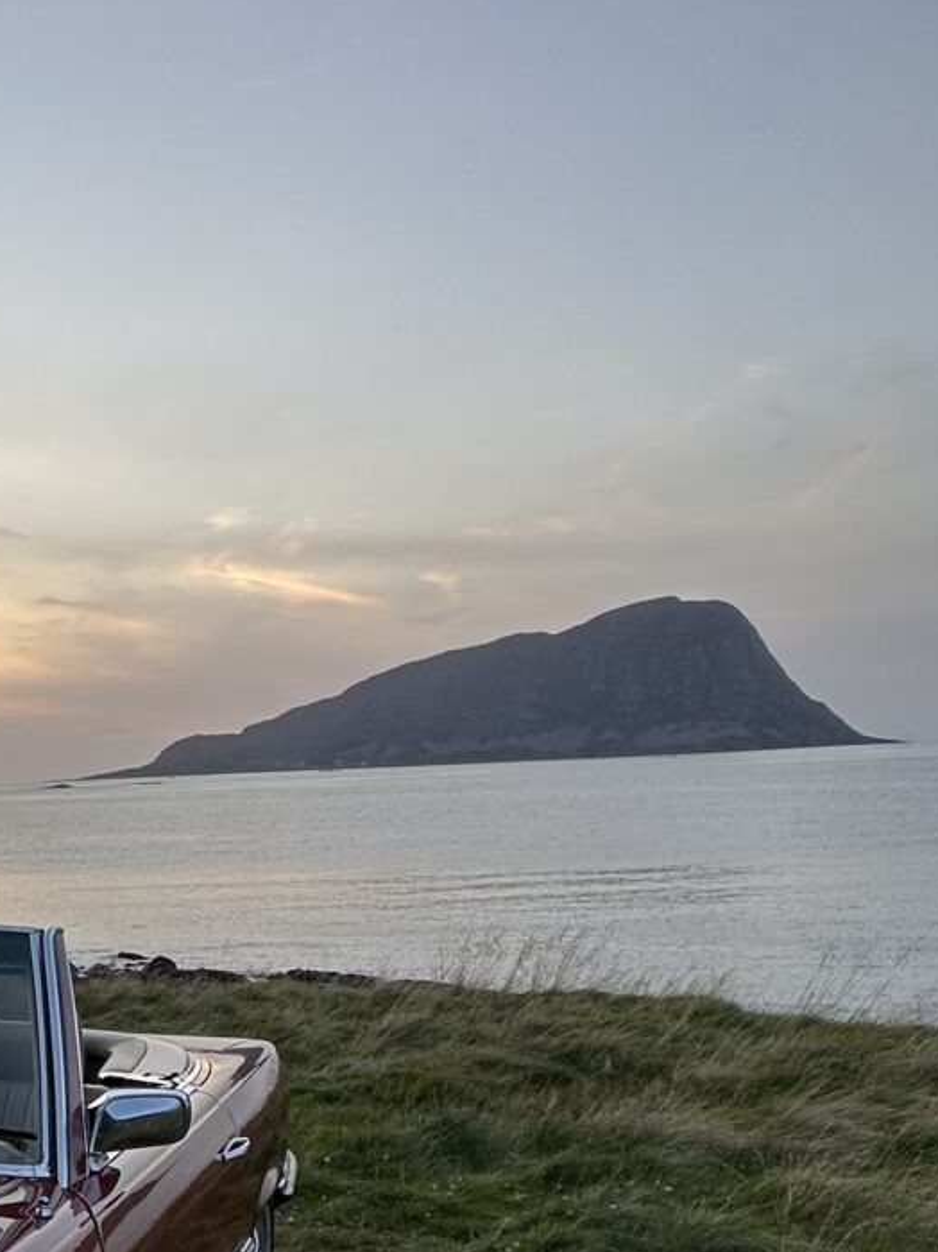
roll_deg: +2.7
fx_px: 1482
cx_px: -283
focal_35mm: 41
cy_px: 1223
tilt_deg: -17.3
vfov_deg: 40.6
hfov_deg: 28.7
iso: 50
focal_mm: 2.22
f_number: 2.2
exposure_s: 1/99
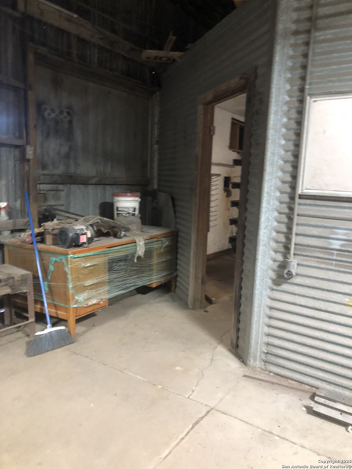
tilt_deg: -14.1
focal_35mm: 28
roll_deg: -3.1
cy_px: 234
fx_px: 380
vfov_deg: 63.4
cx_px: 176
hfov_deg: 49.7
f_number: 1.8
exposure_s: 1/12
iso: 100
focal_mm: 4
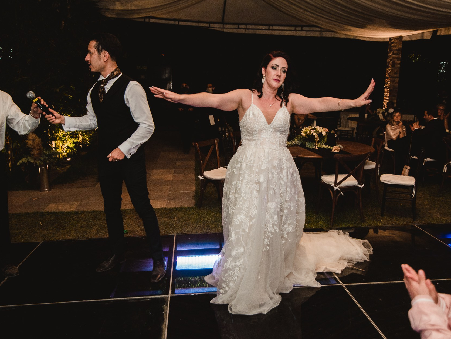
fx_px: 430
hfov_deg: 55.3
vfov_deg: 43.0
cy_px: 176
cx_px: 244
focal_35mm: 33
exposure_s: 1/200
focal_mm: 28
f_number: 3.2
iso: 1250
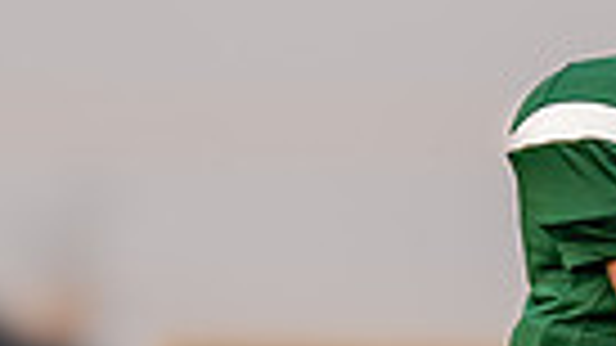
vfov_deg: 0.7
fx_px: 27778
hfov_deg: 1.3
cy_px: 403
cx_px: 738
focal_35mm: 1701
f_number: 2.8
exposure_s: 1/2000
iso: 400
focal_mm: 200
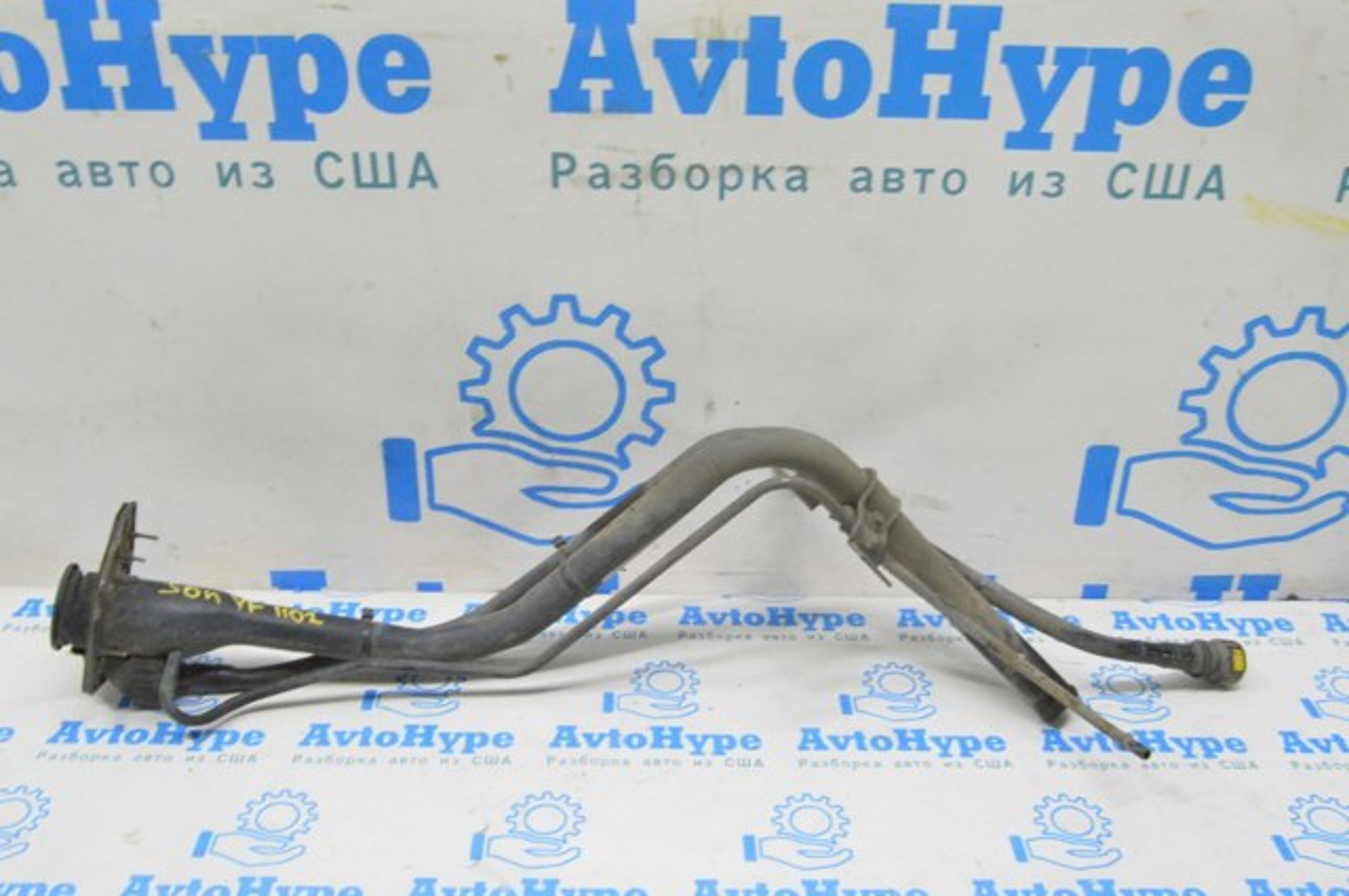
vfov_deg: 36.8
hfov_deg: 53.2
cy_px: 448
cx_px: 674
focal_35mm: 36
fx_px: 1347
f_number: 20
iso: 6400
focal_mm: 24
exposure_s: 1/15
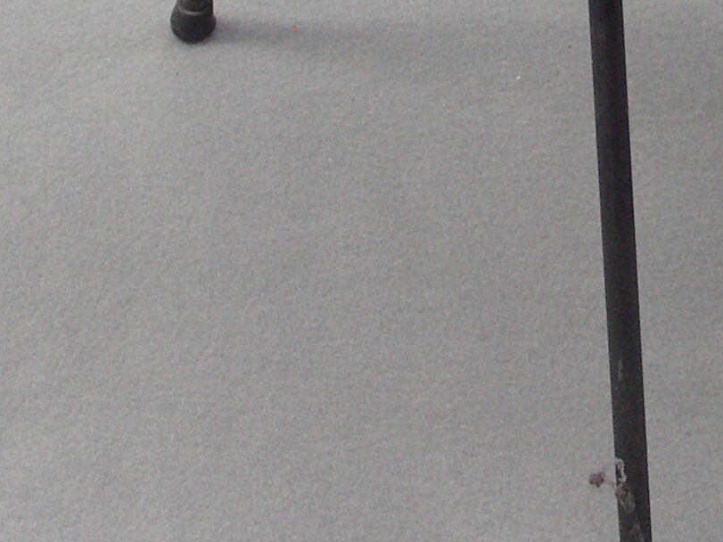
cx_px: 564
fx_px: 3529
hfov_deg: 11.7
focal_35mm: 169
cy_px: -283
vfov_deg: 8.6
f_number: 3.2
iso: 200
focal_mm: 10.8
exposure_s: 1/3
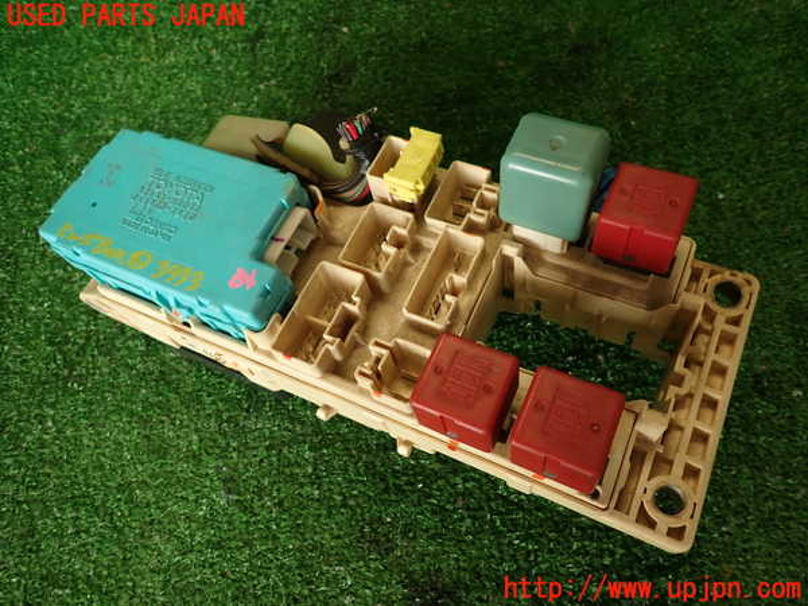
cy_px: 303
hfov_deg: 69.4
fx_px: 584
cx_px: 404
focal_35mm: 25
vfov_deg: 54.9
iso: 100
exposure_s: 1/80
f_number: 2
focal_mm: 4.5
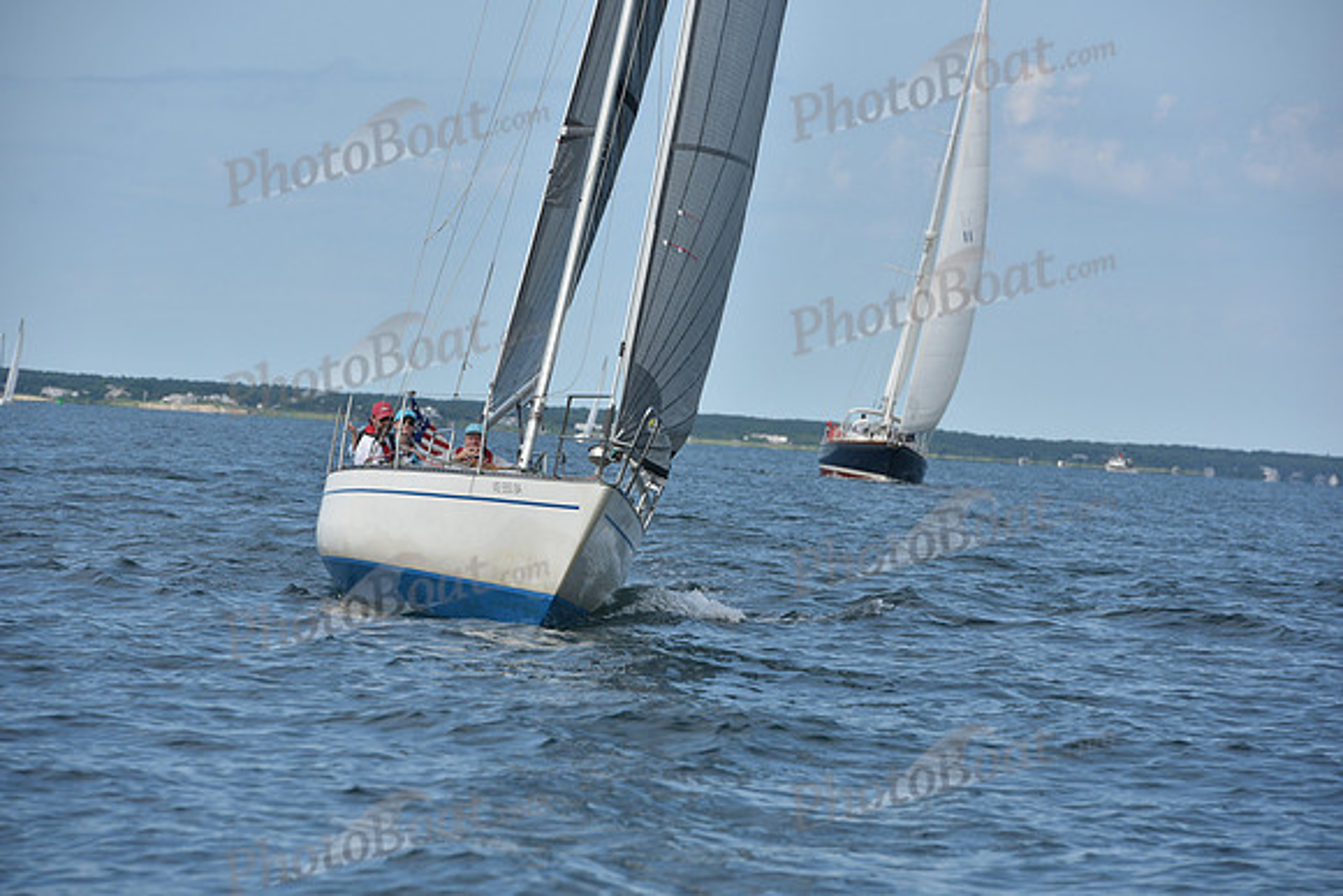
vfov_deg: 6.9
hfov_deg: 10.3
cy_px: 448
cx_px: 672
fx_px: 7463
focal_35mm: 200
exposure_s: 1/1250
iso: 320
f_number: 9
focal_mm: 200
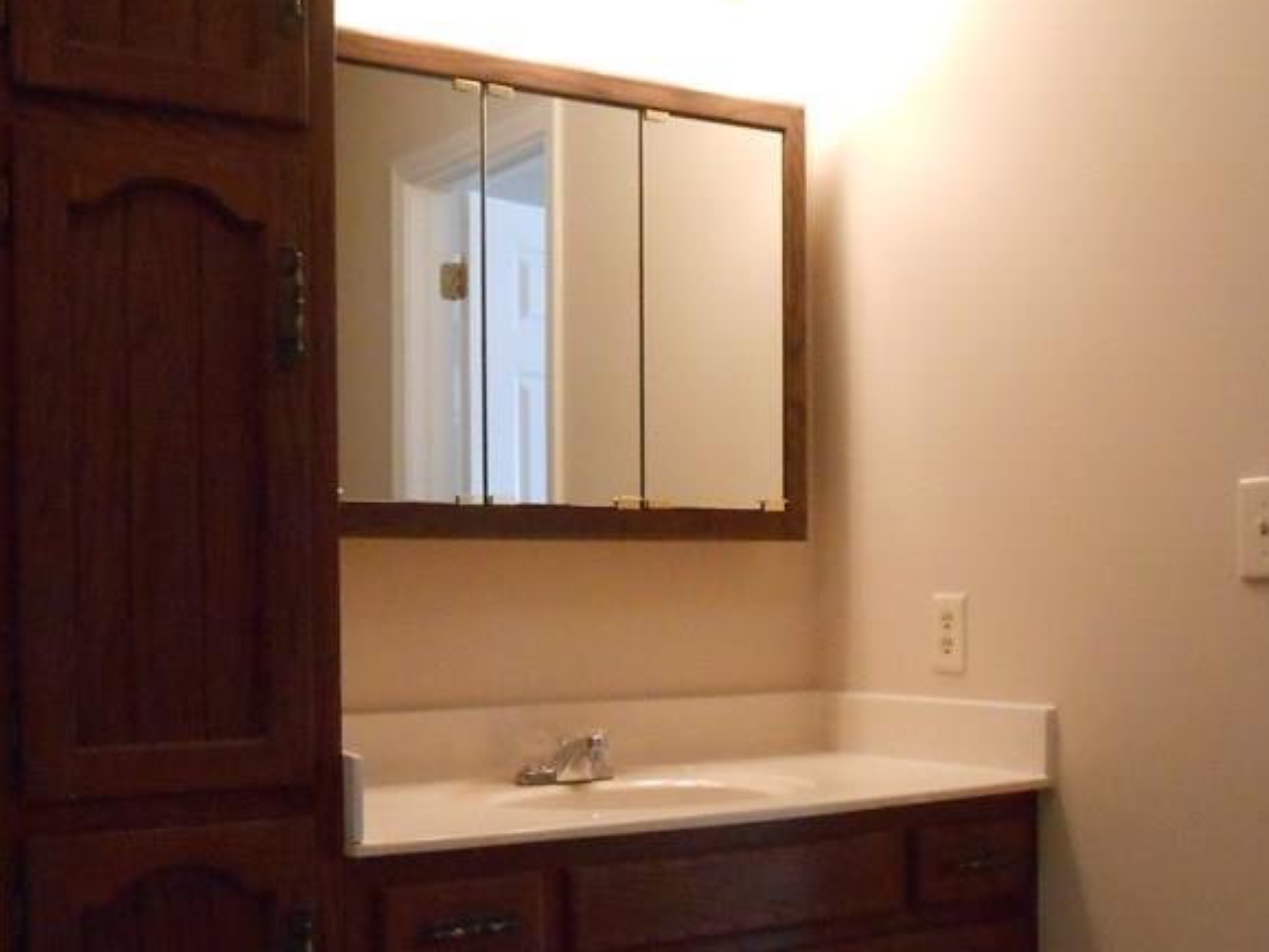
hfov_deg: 41.2
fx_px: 1686
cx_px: 592
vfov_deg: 31.2
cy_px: 654
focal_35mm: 46
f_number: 3.5
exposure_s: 1/50
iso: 800
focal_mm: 4.6
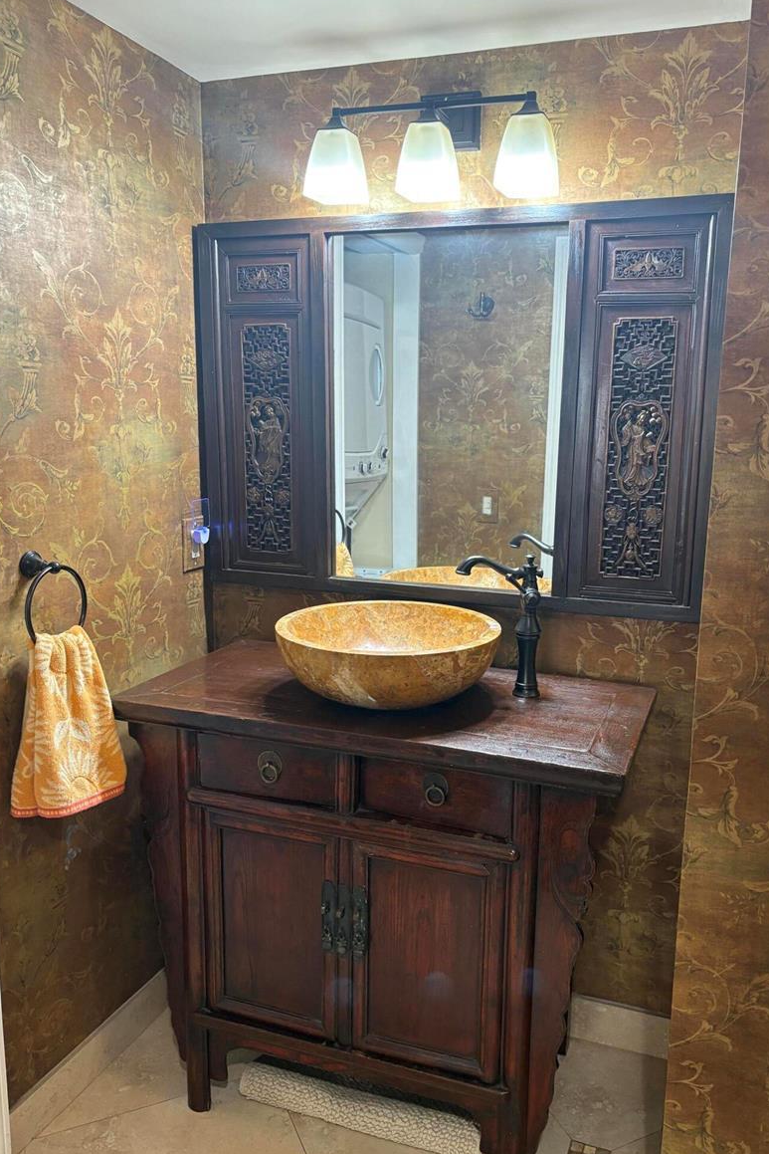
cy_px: 581
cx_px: 435
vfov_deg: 65.5
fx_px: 897
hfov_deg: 46.3
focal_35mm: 28
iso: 160
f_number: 1.6
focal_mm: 5.96
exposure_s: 1/60
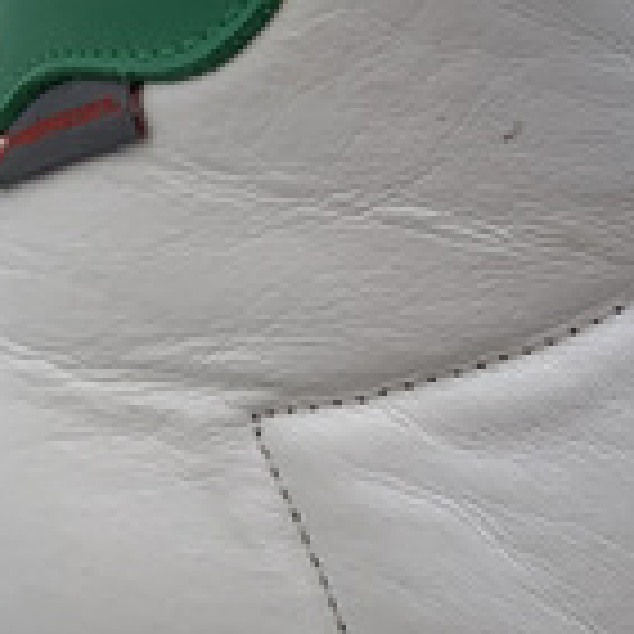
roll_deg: -1.3
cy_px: 315
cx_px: 1106
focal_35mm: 98
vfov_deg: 17.7
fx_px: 2031
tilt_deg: -14.7
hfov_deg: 15.5
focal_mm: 4.25
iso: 100
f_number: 1.8
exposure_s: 1/66
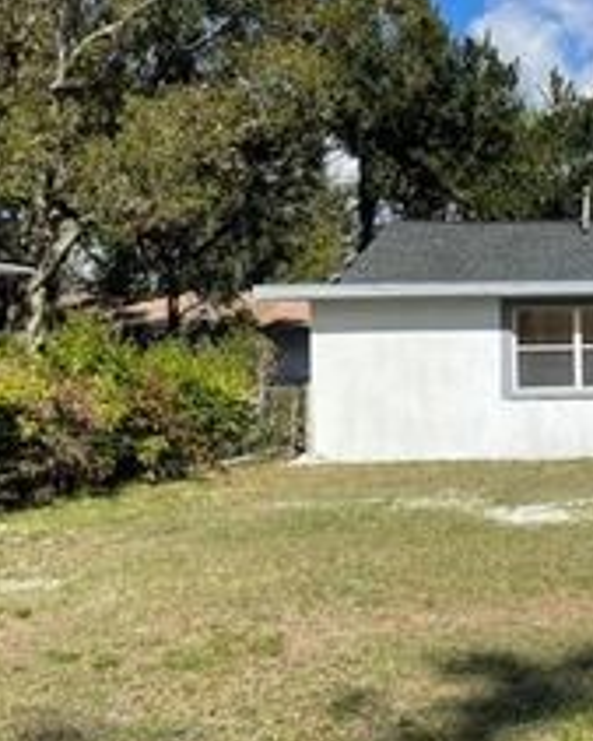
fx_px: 1315
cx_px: 744
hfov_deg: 22.9
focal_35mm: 60
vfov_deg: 31.4
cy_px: 318
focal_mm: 5.1
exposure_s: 1/4348
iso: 32
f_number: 1.6
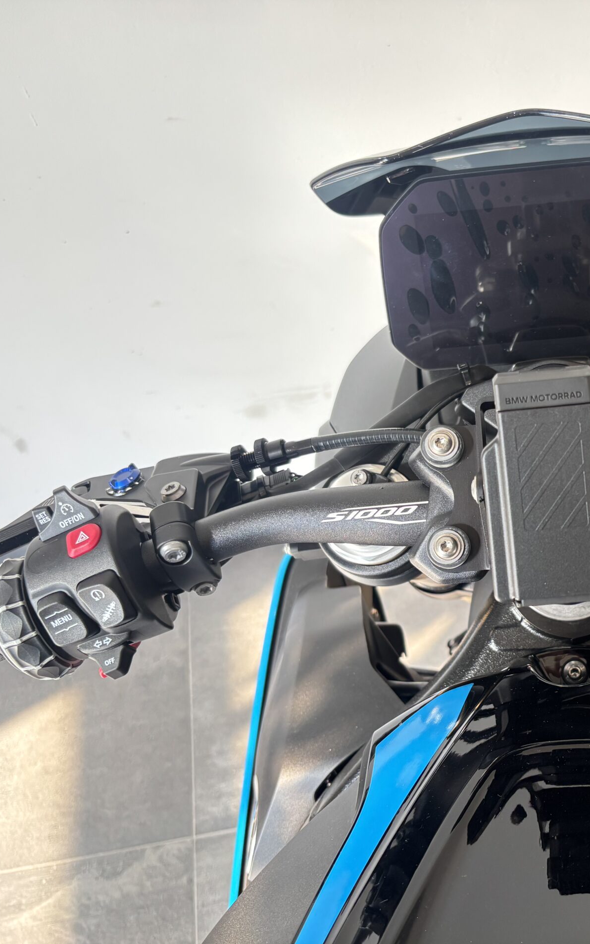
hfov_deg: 32.4
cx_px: 555
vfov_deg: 52.7
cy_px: 472
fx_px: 952
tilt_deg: -56.0
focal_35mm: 37
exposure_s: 1/121
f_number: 1.6
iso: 100
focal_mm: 5.96
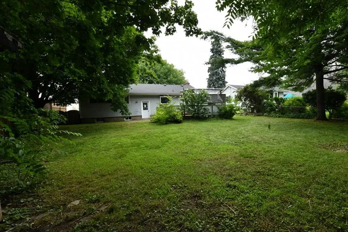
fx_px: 164
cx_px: 201
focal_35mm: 17
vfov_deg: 70.4
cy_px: 116
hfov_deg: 92.5
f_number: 13
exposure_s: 1/100
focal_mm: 14
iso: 1000
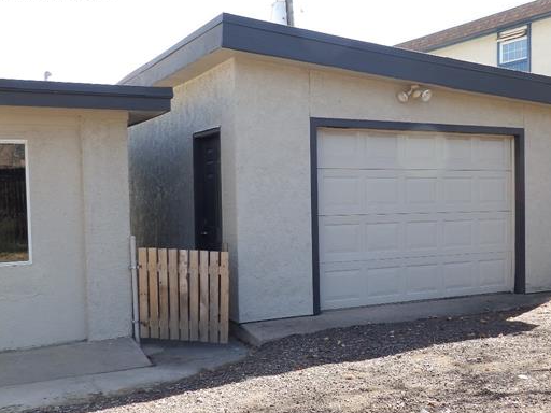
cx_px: 325
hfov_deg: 46.6
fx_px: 637
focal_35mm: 40
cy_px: 217
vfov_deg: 36.0
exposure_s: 1/125
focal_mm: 5.7
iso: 100
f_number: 4
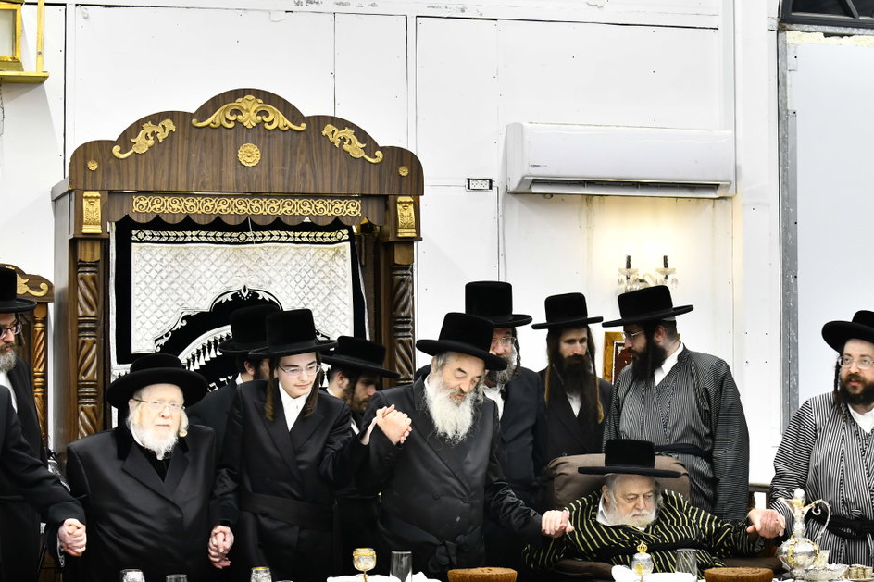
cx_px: 510
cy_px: 420
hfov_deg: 22.8
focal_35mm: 89
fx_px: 2160
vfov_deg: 15.3
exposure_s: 1/100
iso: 1000
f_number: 5.6
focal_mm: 60
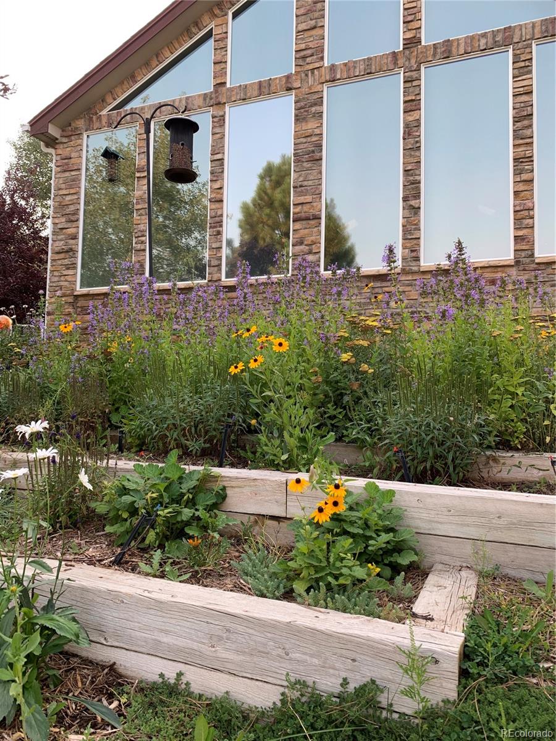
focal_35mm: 26
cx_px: 278
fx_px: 557
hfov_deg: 53.1
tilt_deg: +4.4
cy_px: 370
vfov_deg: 67.3
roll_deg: -0.4
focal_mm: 4.25
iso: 25
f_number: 1.8
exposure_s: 1/122
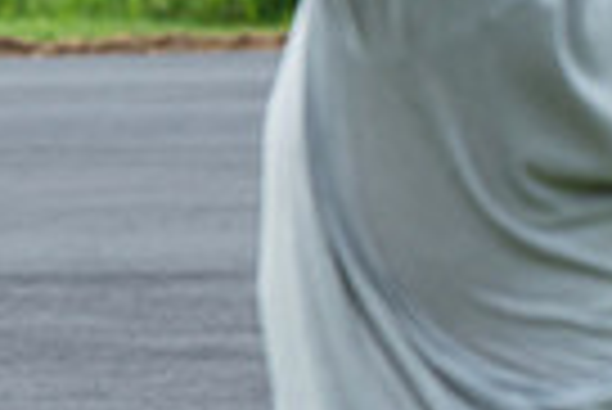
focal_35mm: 435
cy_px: 182
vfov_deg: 3.2
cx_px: -616
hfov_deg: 4.7
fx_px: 7403
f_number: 4.5
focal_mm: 102
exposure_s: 1/2000
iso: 640
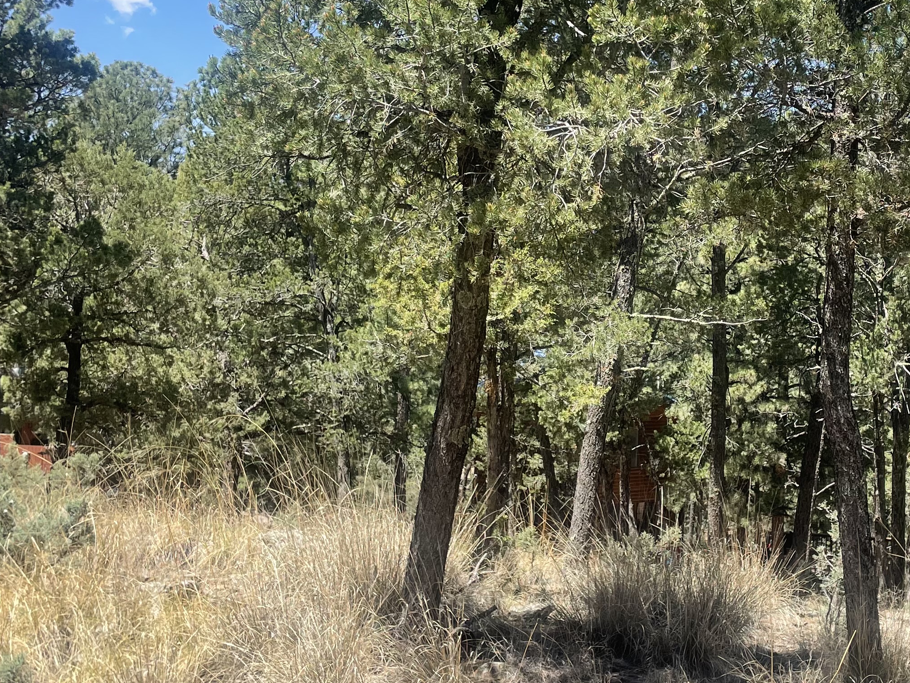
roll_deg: -1.3
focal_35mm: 52
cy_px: 246
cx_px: 638
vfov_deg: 27.9
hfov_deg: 36.3
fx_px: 1367
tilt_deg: +2.3
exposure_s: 1/1416
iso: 32
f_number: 1.6
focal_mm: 4.2
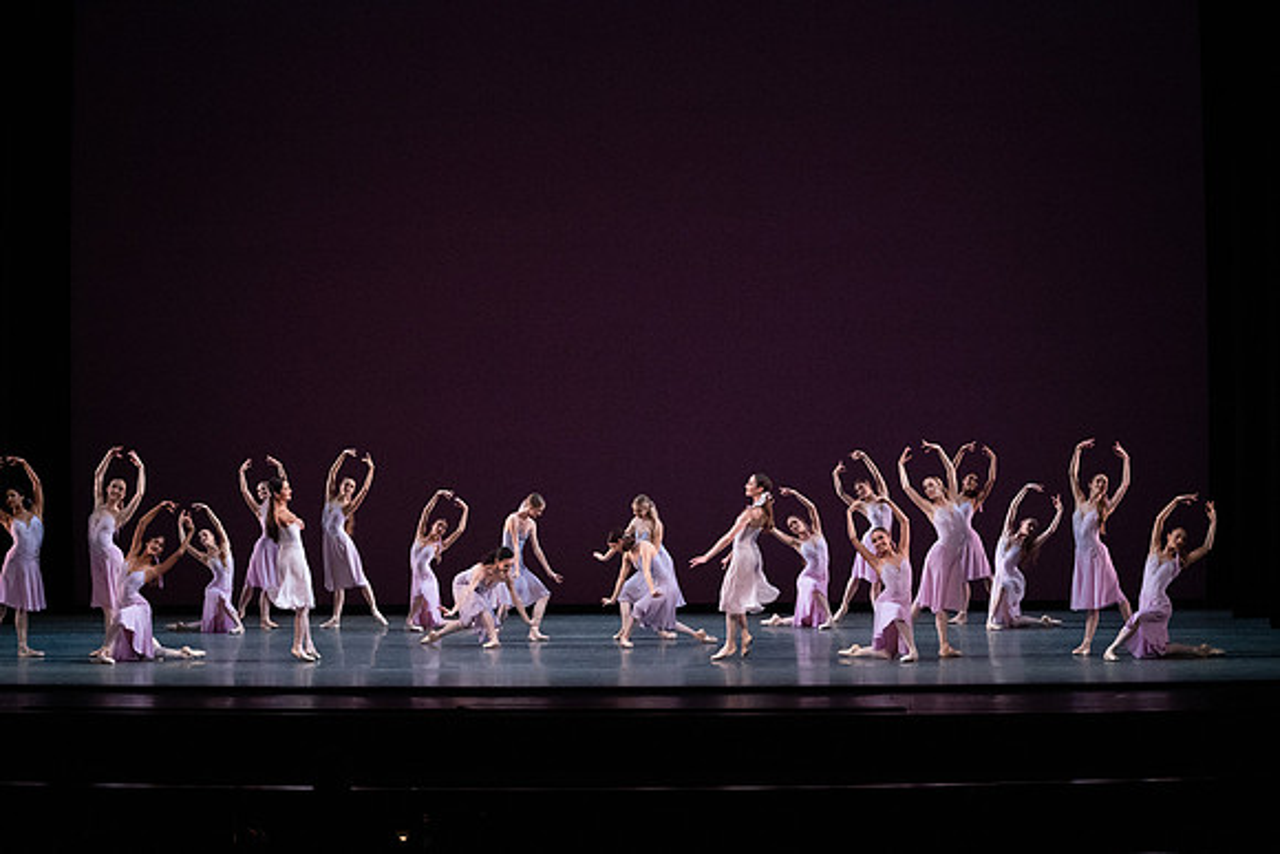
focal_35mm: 70
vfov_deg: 19.5
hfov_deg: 28.8
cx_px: 640
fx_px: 2489
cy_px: 427
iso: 12800
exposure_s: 1/400
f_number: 9
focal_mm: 70
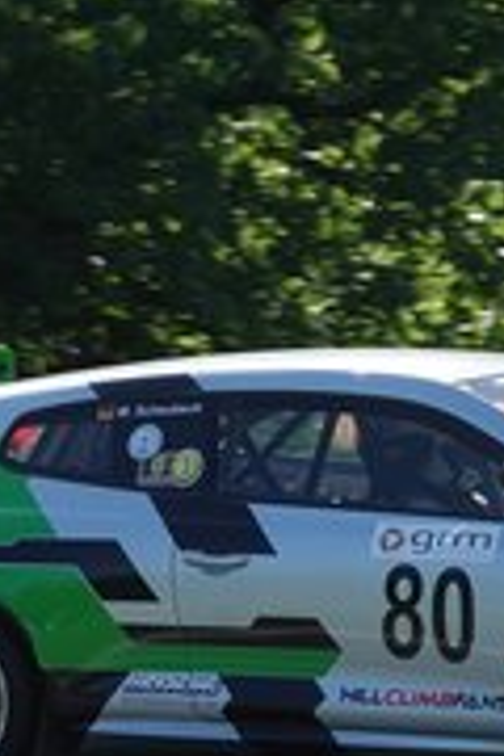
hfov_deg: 4.0
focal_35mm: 347
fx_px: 7286
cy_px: 622
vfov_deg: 5.9
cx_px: 420
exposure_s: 1/800
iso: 160
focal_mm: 51.14
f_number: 4
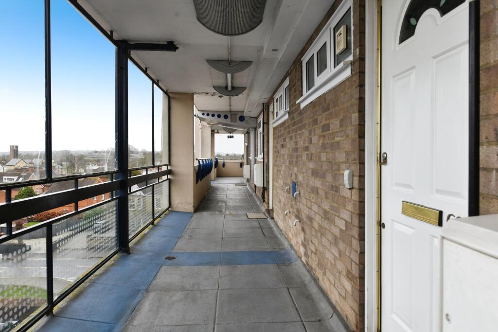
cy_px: 166
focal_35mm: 24
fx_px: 332
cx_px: 249
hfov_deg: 73.7
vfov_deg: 53.1
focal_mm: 24
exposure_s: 1/400
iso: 800
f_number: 8
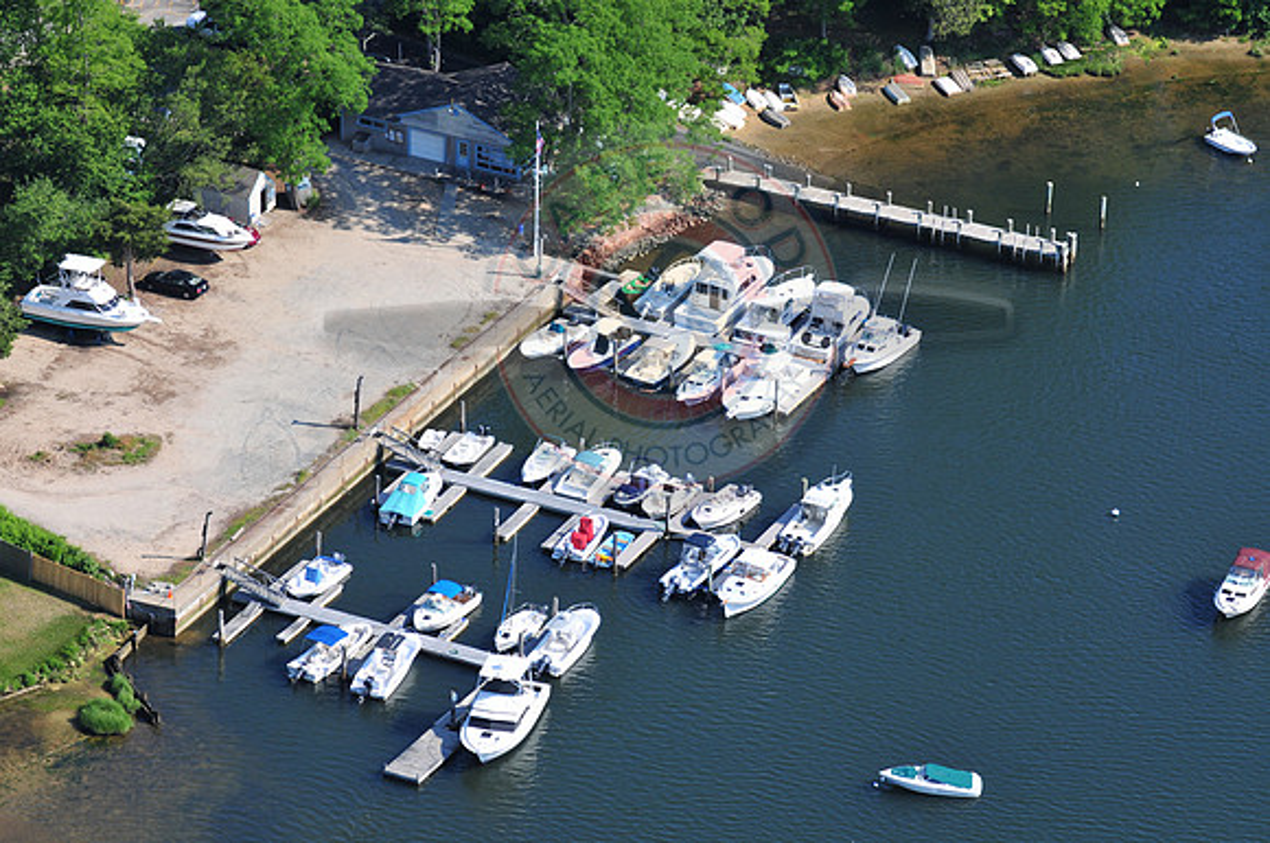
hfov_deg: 10.2
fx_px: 7134
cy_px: 422
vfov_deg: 6.8
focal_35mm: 202
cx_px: 635
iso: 200
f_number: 5.6
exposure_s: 1/640
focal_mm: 135
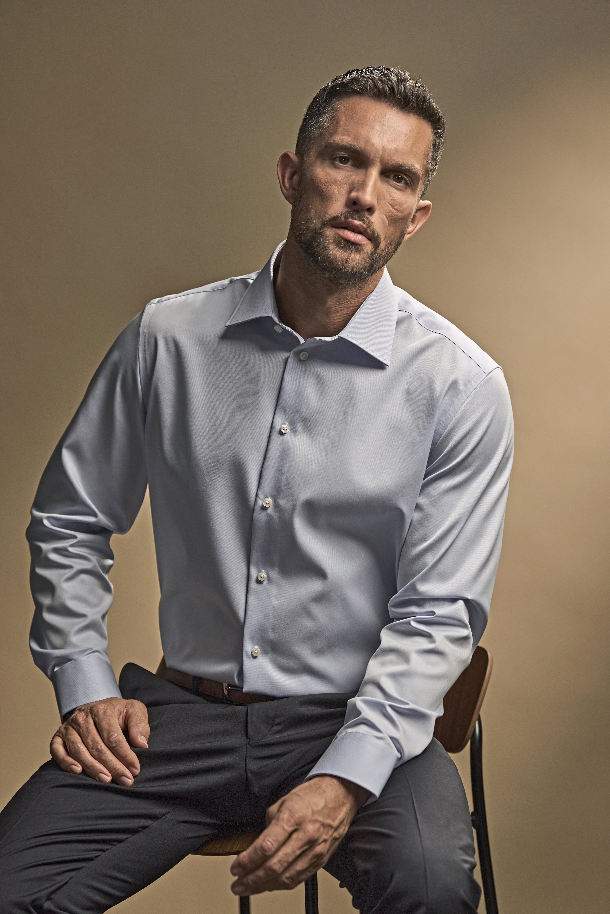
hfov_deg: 11.9
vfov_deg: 17.8
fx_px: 2922
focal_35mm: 115
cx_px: 305
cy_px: 457
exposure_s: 1/125
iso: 400
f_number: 3.5
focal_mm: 115
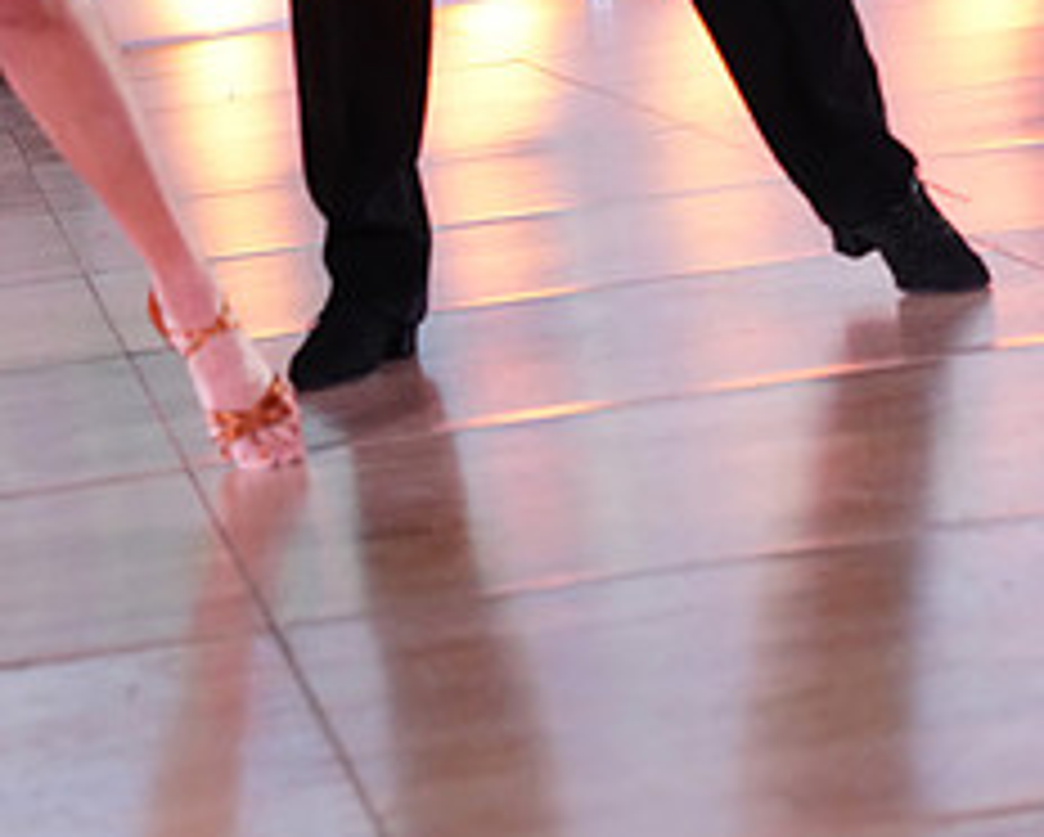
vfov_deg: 9.3
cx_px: 223
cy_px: -418
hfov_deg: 11.9
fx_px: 5010
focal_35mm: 162
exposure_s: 1/250
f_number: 5.6
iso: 3200
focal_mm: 69
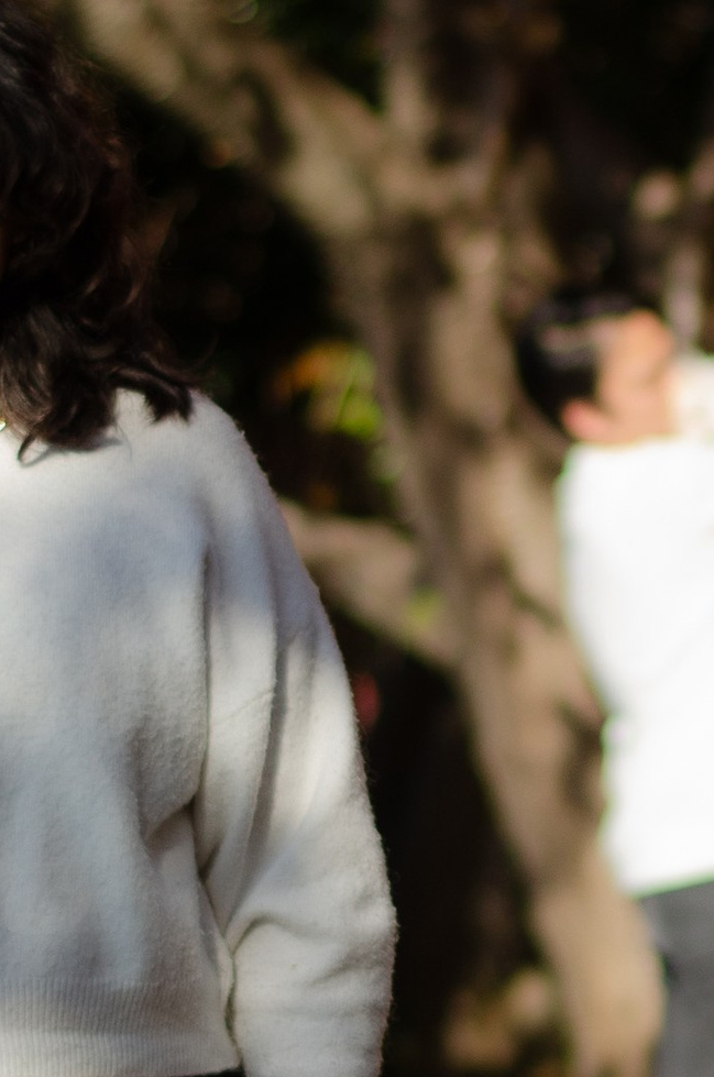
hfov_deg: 4.6
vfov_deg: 7.0
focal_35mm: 296
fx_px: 8840
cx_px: 535
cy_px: 963
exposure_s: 1/2500
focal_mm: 50
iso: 100
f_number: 1.8
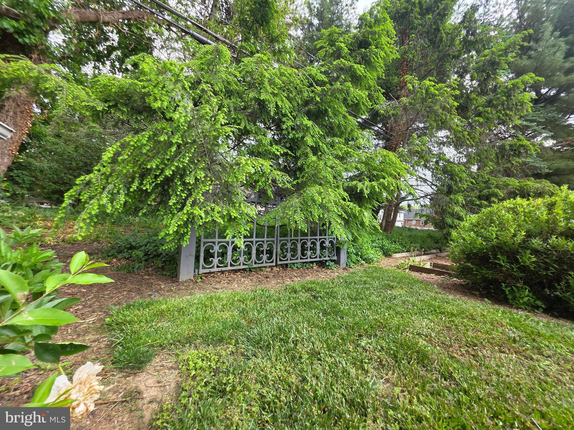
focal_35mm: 13
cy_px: 215
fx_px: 216
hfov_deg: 106.2
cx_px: 287
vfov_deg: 89.9
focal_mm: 2.2
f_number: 1.9
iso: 32
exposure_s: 1/120
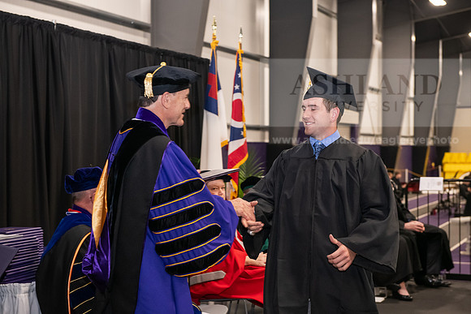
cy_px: 157
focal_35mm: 66
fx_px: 864
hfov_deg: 30.5
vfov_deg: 20.6
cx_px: 236
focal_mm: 66
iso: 2500
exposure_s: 1/125
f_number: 5
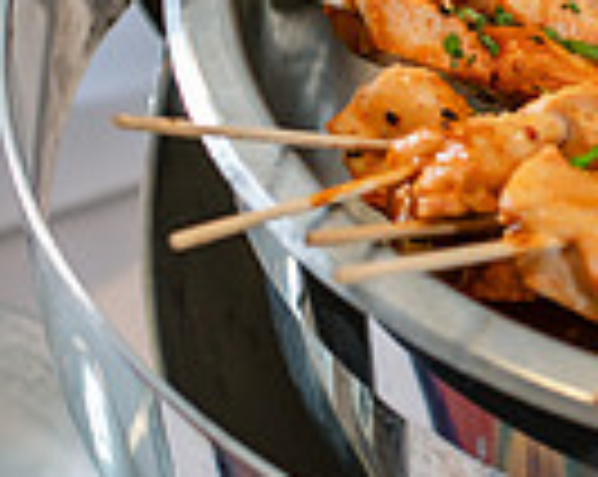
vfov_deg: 7.5
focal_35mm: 205
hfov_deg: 9.2
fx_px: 3623
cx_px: 818
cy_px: 182
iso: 500
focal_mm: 50
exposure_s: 1/200
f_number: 3.5
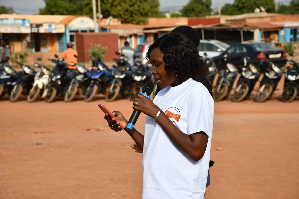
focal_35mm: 127
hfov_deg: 16.1
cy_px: 100
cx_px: 150
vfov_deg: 10.8
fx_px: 1055
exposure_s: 1/320
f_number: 9
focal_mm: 85
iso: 100
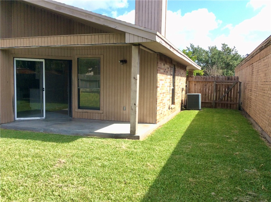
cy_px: 101
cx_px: 136
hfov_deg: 56.9
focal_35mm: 32
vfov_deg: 44.0
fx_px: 250
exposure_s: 1/841
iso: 32
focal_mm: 3.3
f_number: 2.4
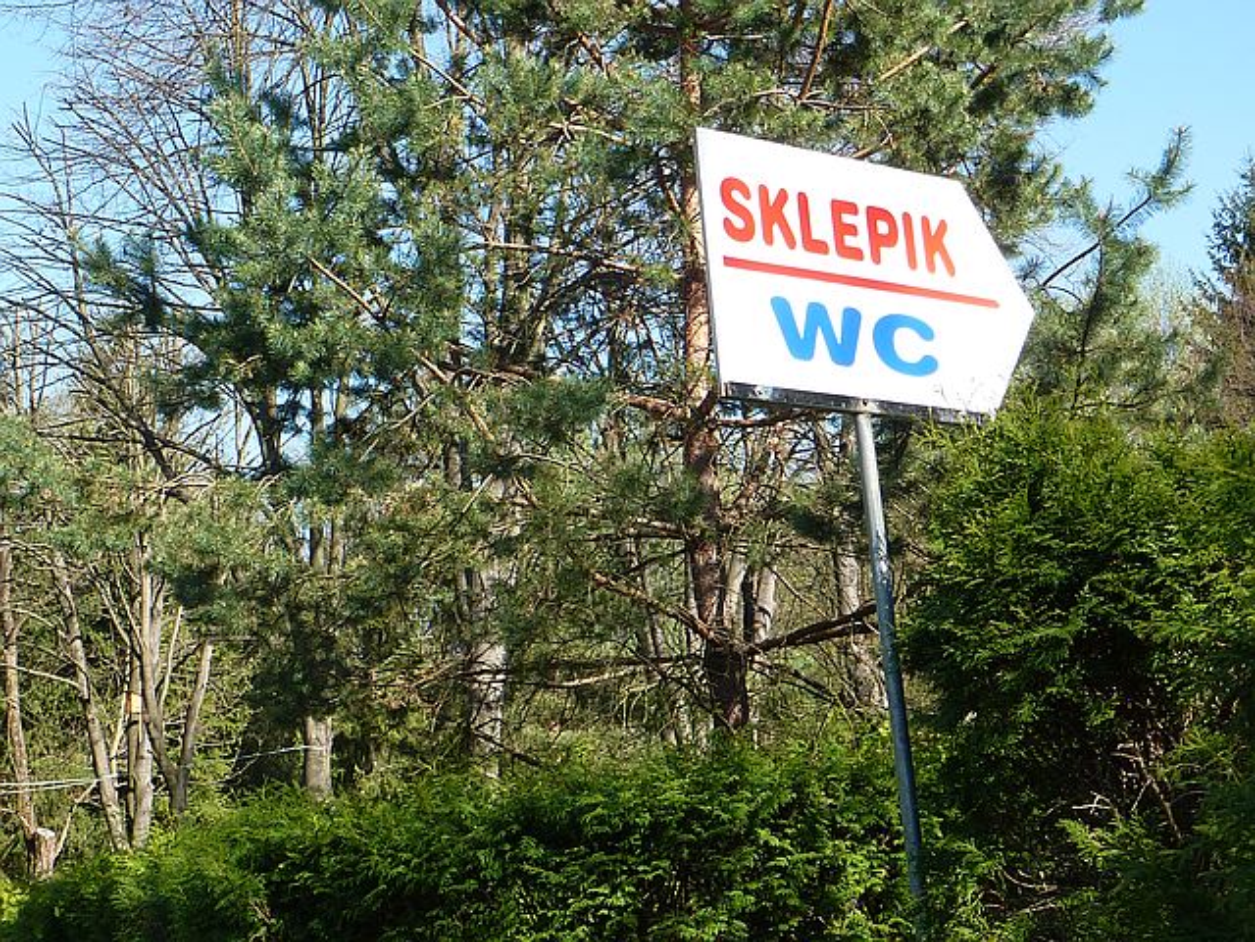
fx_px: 2719
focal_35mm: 75
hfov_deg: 26.0
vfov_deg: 19.6
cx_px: 628
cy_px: 471
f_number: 3.8
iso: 80
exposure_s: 1/200
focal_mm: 8.5
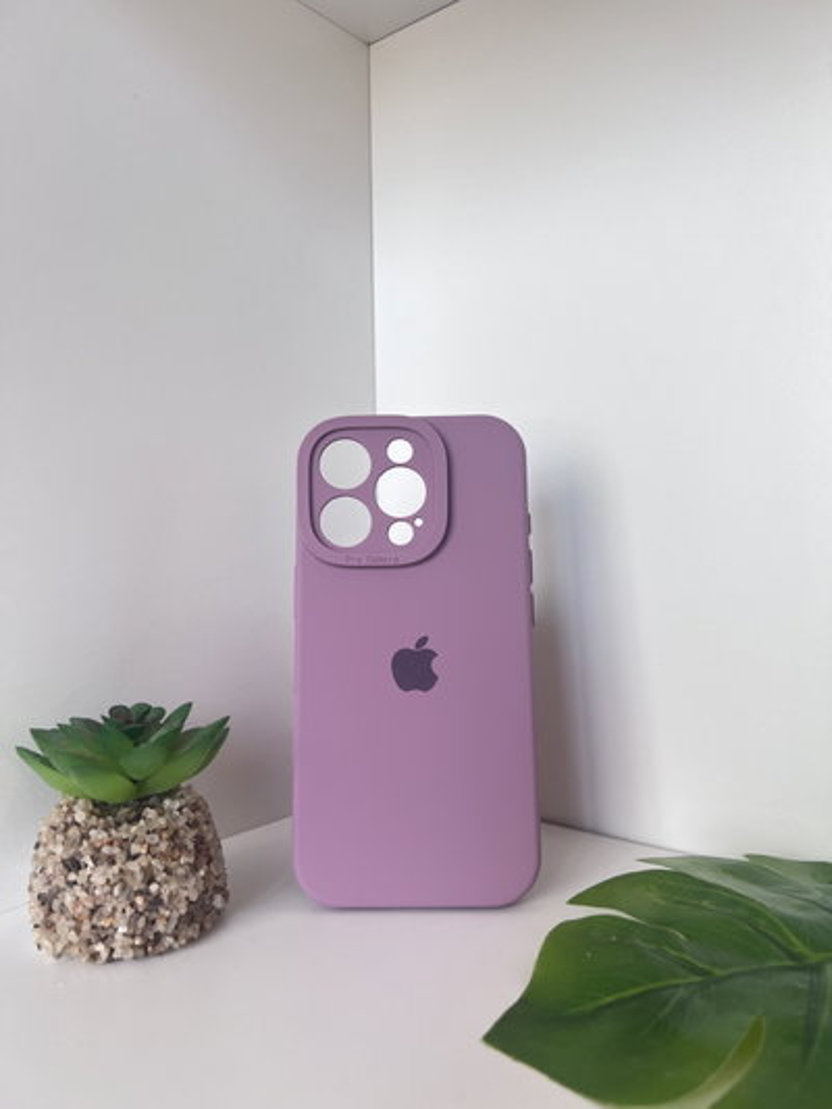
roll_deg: +2.6
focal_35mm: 26
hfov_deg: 53.1
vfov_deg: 67.3
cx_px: 416
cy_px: 554
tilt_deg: -1.8
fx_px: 833
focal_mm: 5.7
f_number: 1.5
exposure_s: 1/121
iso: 125
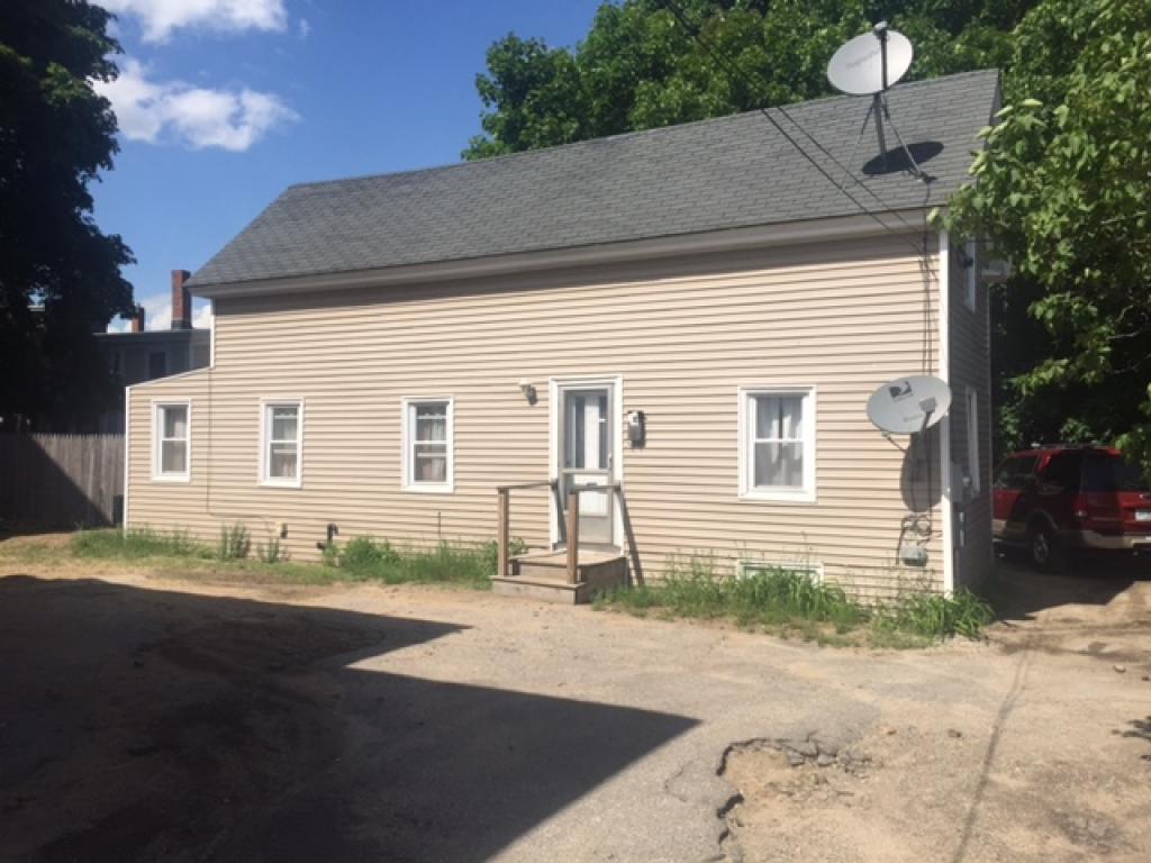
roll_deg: -1.2
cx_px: 576
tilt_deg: +0.6
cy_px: 432
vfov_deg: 48.2
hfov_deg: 61.7
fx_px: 964
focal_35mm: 29
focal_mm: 4.15
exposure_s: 1/3049
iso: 32
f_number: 2.2
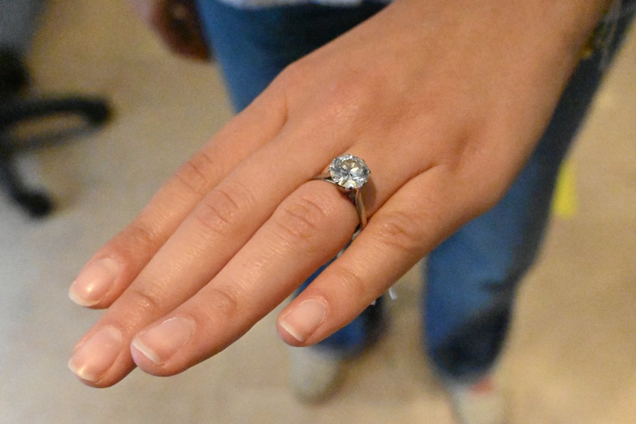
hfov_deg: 49.6
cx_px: 318
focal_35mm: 39
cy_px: 212
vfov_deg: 34.2
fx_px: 689
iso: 51200
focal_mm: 26
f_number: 6.3
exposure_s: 1/4000
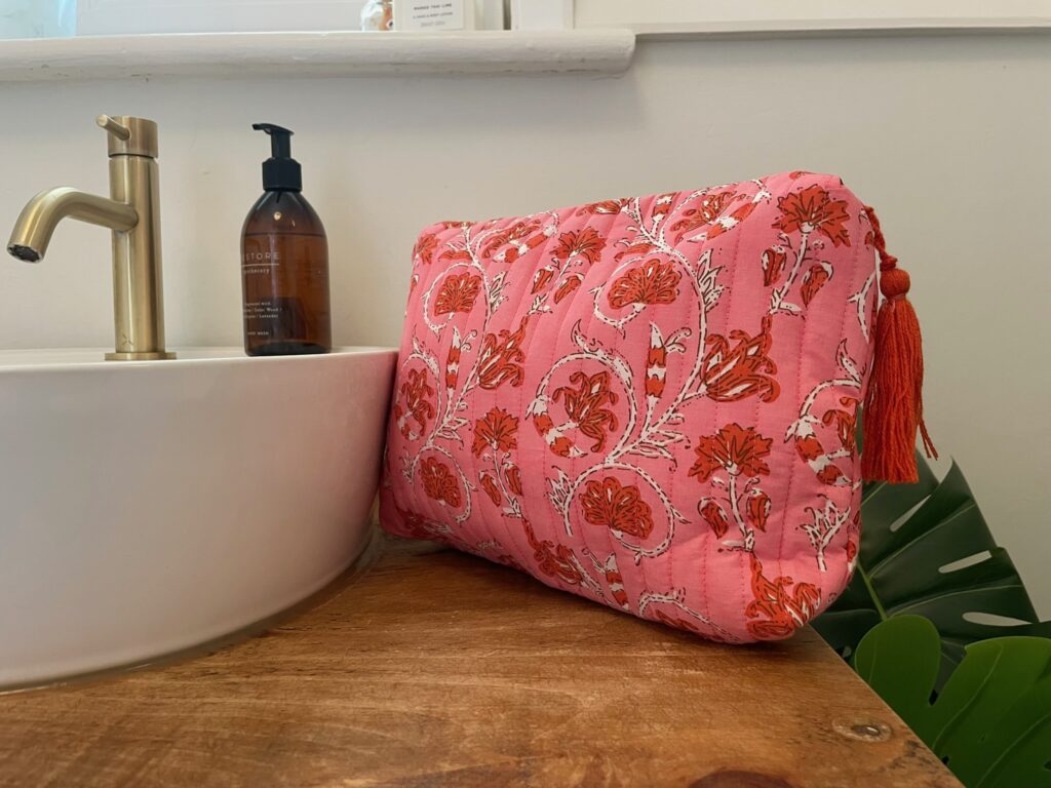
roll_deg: +0.6
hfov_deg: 67.3
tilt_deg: -4.3
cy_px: 394
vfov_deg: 53.1
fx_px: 789
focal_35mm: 26
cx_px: 526
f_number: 1.6
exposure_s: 1/50
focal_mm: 4.2
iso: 160
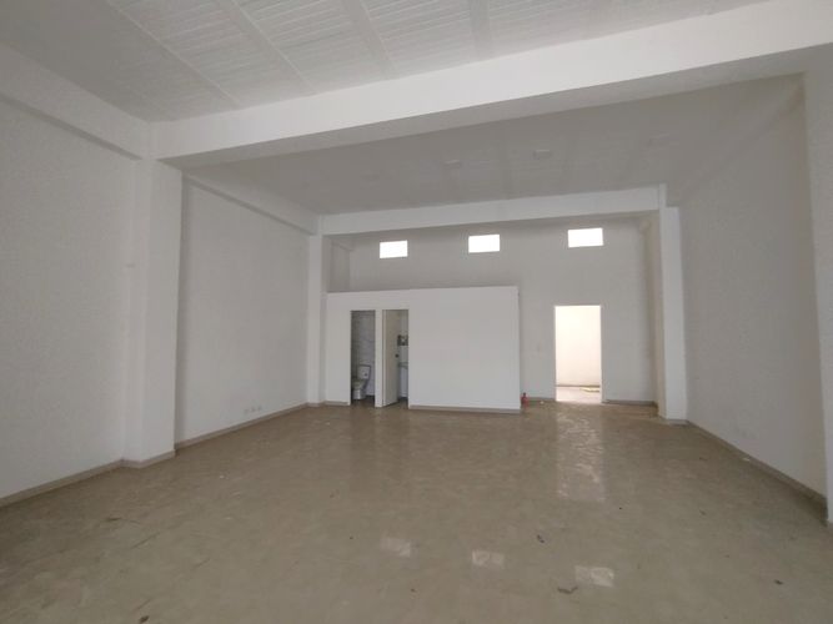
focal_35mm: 15
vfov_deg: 81.7
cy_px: 312
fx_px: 361
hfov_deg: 98.2
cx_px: 416
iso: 320
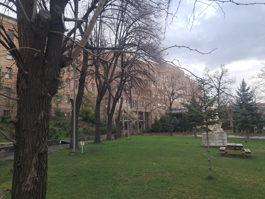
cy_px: 100
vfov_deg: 51.4
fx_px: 207
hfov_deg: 65.3
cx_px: 132
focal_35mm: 27
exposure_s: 1/100
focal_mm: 4
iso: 50
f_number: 1.8
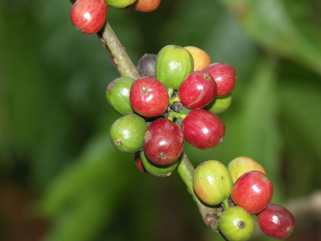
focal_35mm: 200
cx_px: 160
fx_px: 1855
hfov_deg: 9.9
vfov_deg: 7.4
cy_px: 120
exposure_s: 1/200
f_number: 3.5
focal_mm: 50.8
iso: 50
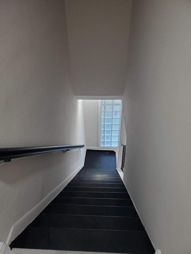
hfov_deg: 53.1
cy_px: 127
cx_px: 96
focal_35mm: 26
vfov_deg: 67.3
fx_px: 191
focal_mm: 4.3
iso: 250
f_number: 2.4
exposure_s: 1/60
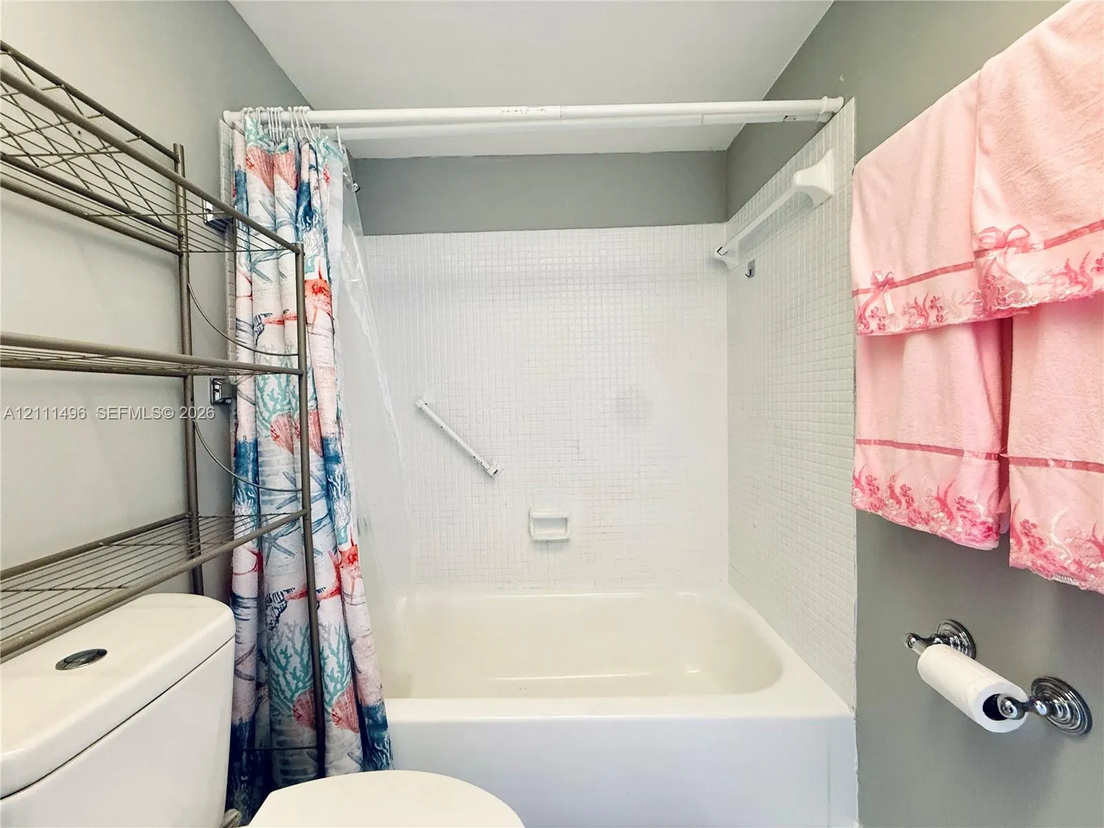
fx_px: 446
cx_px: 552
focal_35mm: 14
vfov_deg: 85.7
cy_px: 414
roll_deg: +0.8
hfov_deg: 102.1
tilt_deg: -2.3
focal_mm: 2.22
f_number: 2.2
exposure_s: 1/60
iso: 320
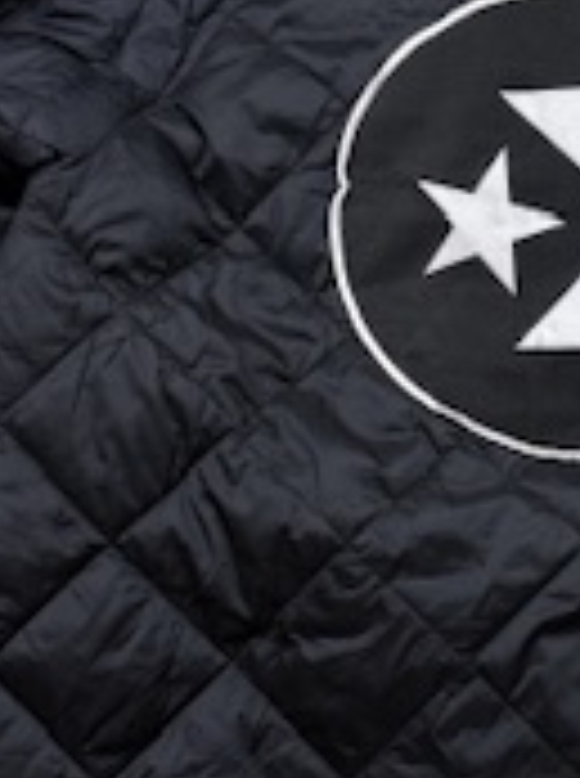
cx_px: 562
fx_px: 1996
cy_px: 382
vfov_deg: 22.1
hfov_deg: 16.2
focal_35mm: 89
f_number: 1.78
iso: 64
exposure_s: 1/100
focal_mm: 6.76
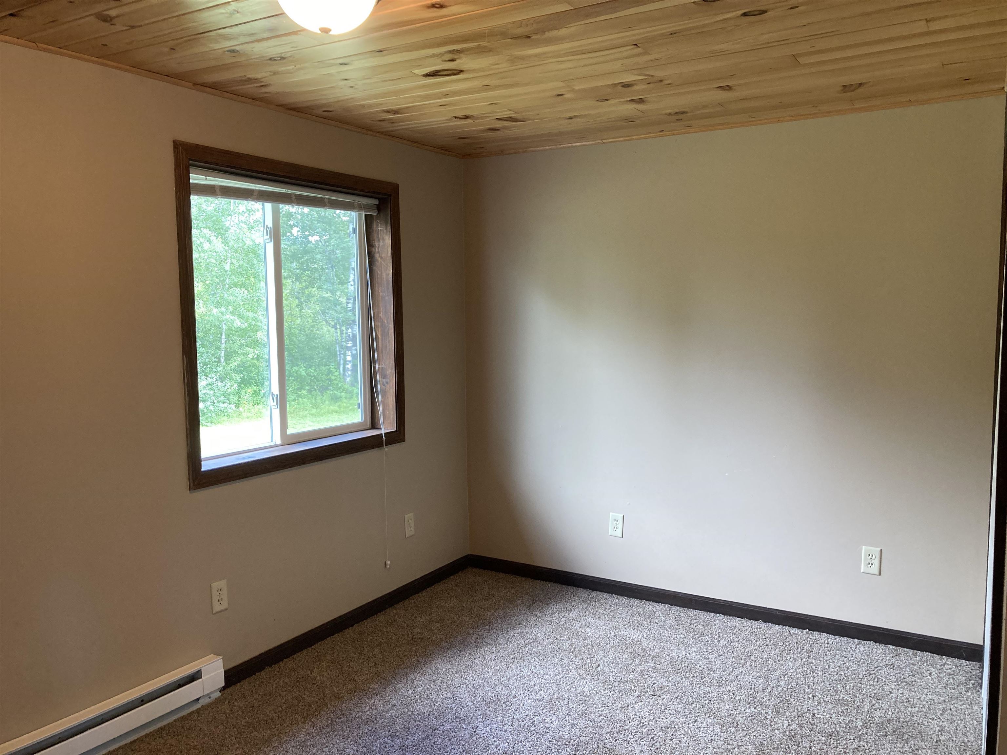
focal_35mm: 28
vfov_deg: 49.7
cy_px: 378
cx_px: 504
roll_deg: -0.2
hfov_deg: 63.4
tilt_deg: -4.4
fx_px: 815
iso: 125
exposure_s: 1/60
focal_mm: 3.99
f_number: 1.8
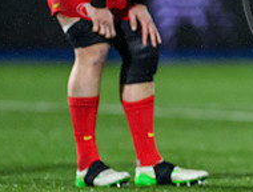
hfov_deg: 1.3
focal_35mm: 1481
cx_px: 377
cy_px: -22
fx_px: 10865
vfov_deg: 1.0
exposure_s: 1/1600
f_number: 3.2
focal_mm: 400
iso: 4000
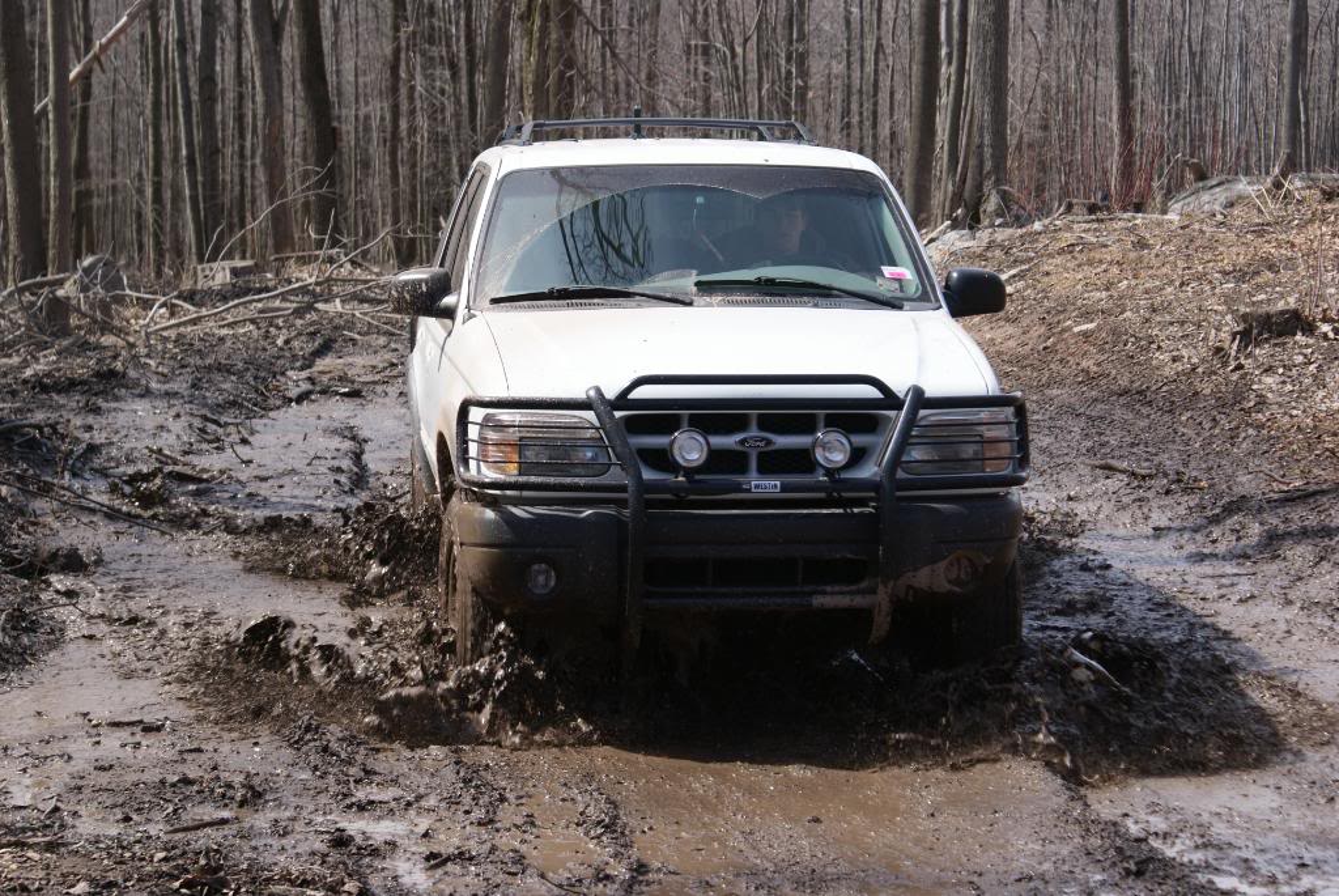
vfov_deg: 13.1
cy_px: 448
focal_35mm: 105
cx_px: 670
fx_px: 3909
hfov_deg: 19.4
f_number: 7.1
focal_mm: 70
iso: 100
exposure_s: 1/200
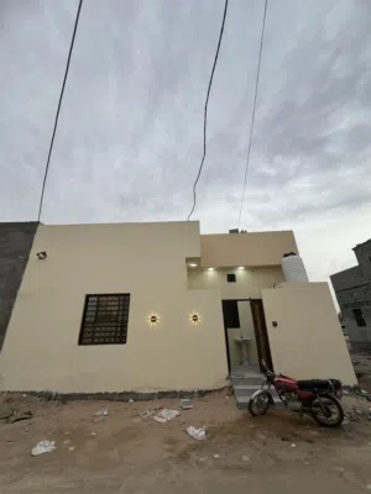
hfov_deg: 89.9
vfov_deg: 106.2
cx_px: 186
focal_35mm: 13
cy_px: 247
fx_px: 186
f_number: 1.8
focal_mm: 1.57
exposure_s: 1/547
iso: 32
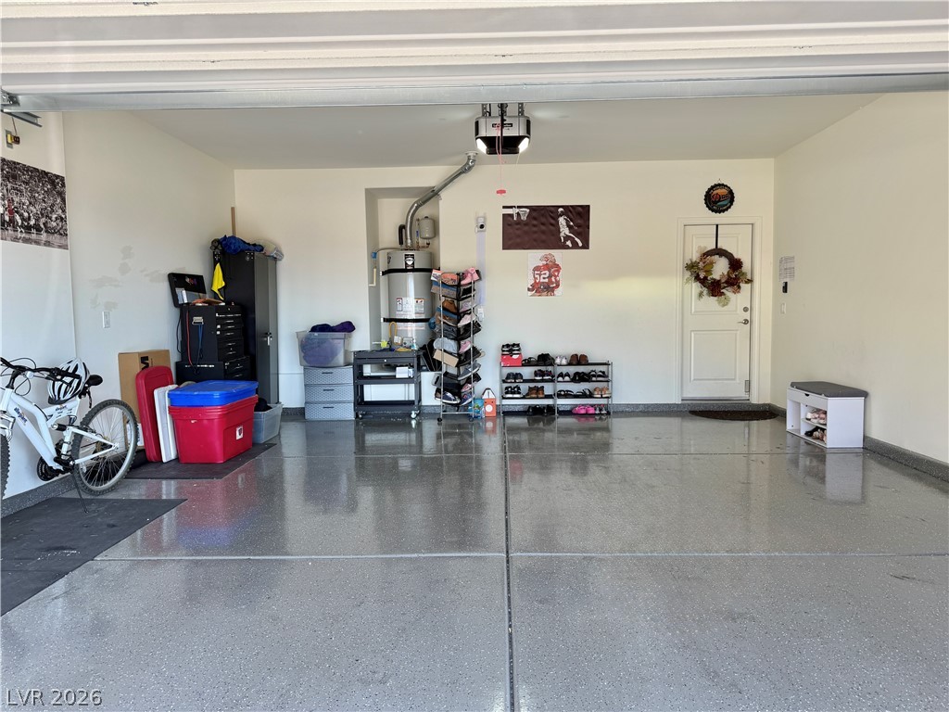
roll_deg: +1.1
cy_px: 356
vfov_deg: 56.8
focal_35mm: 24
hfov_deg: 71.6
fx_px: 658
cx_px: 474
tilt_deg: -4.1
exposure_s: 1/263
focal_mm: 6.76
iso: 64
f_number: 1.78
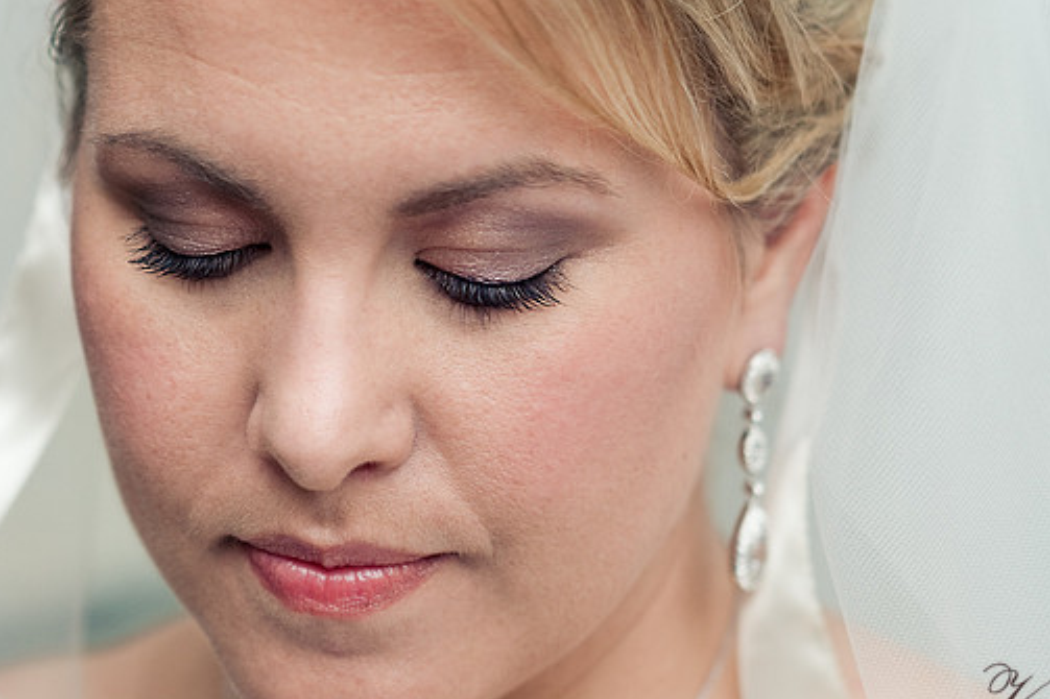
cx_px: 514
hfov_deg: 20.8
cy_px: 401
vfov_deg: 13.9
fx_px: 2857
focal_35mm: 98
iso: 400
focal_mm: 85
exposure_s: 1/640
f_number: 3.5
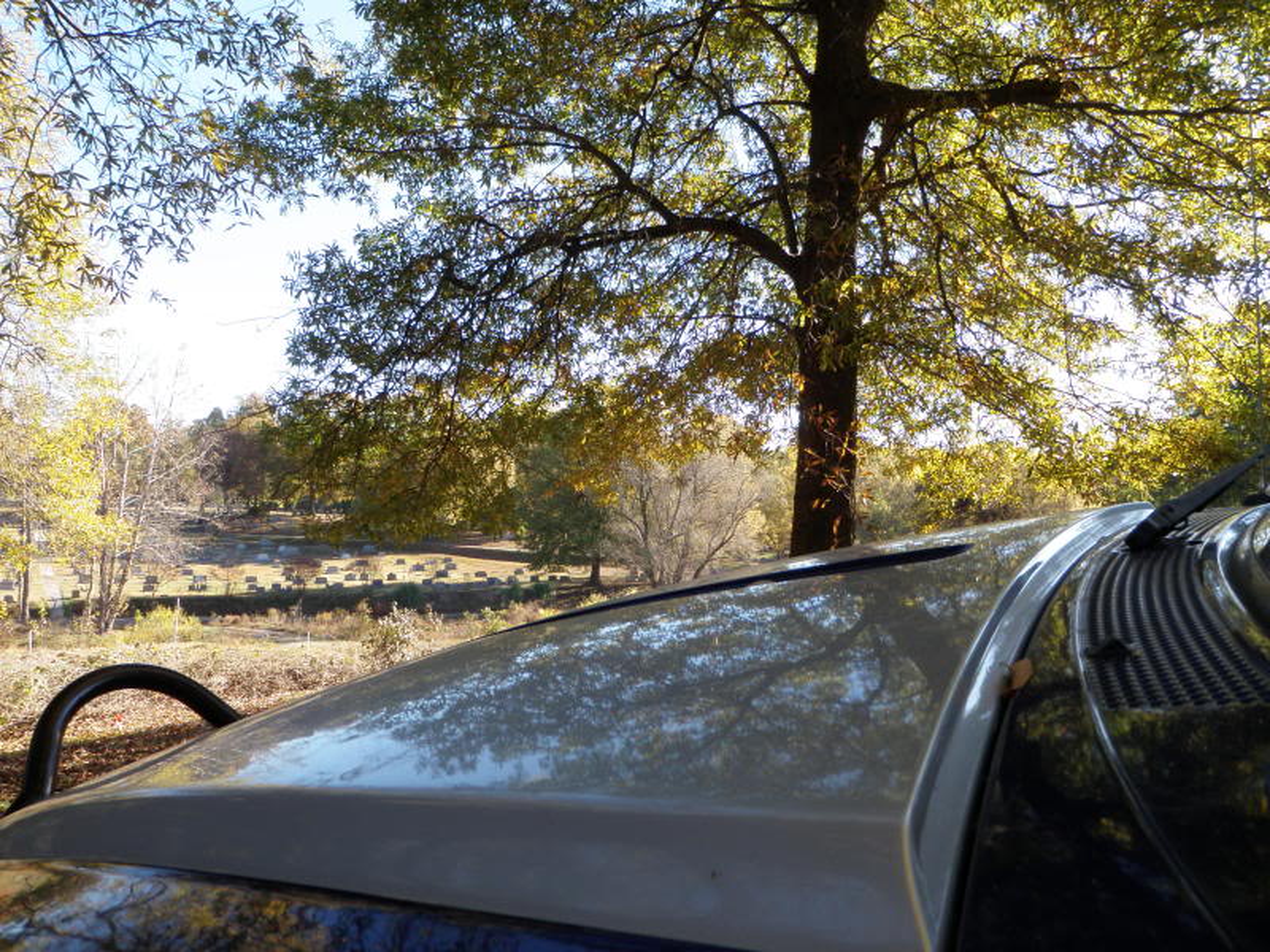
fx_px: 1027
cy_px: 476
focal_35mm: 28
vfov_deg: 49.7
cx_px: 635
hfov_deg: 63.4
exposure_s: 1/80
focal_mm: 5
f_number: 4
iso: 50
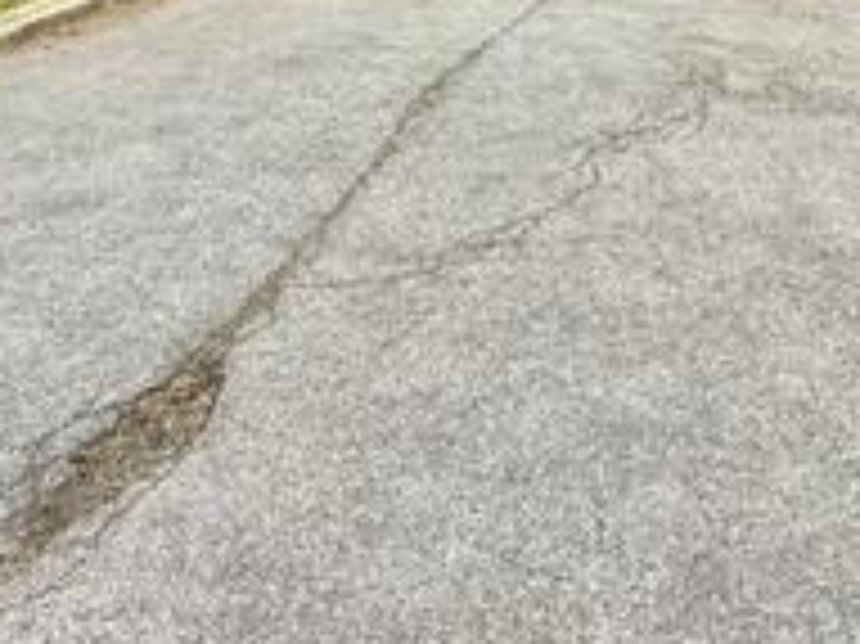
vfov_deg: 25.0
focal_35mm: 47
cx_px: 518
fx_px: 1167
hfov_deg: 40.3
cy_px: -270
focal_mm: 2.22
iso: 50
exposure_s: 1/1698
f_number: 2.2
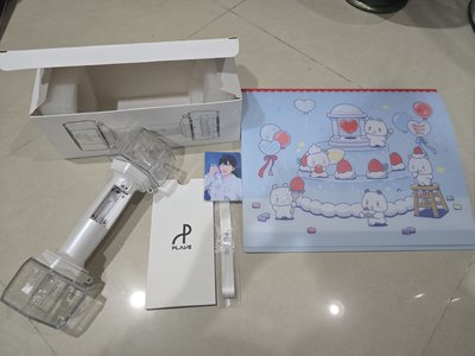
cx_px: 238
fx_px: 316
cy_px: 178
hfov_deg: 73.9
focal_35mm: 23
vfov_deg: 58.9
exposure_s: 1/120
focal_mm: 6.3
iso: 800
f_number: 1.7
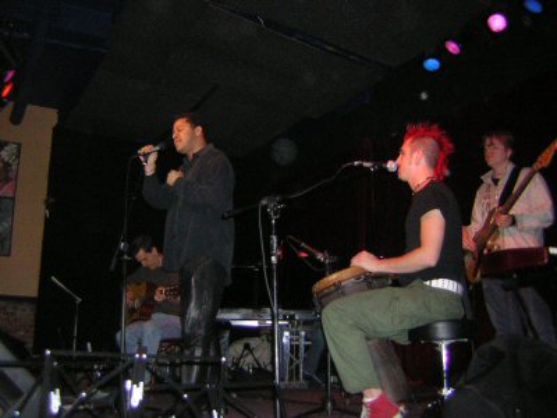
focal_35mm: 36
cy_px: 209
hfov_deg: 51.4
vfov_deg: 39.7
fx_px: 579
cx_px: 278
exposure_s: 1/60.1
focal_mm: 4.7
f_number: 2.6
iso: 200
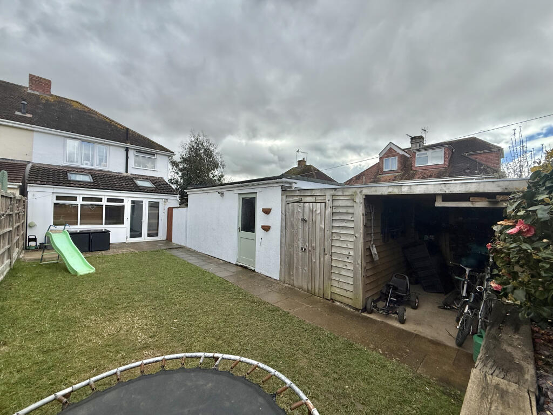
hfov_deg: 102.1
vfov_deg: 85.7
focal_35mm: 14
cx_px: 276
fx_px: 224
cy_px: 208
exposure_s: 1/1795
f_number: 2.2
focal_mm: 2.22
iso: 64
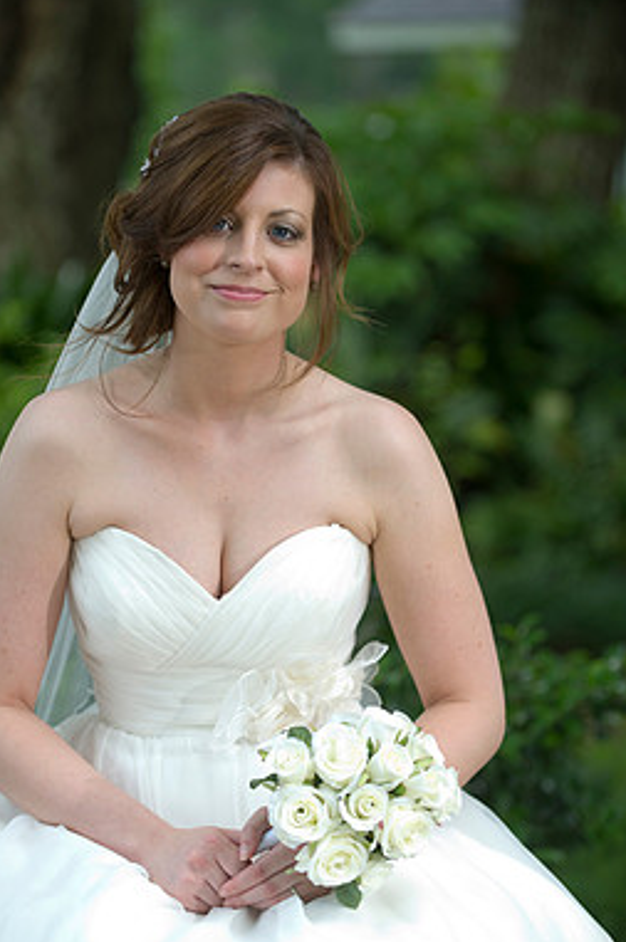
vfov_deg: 15.8
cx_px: 266
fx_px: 3400
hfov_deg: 10.5
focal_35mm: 130
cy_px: 524
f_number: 2.8
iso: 500
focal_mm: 110
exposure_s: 1/400
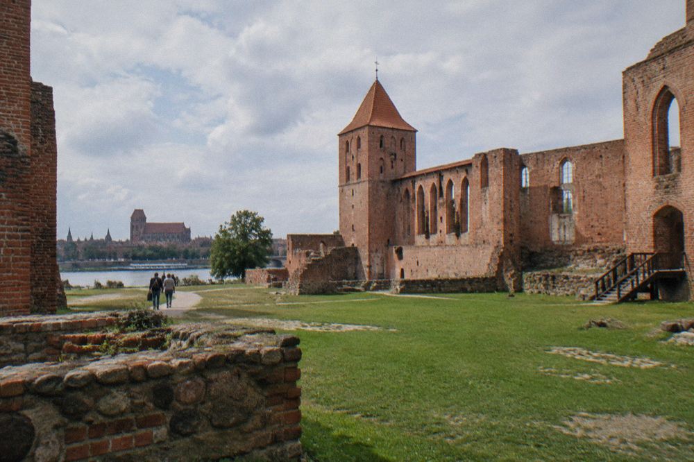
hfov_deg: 48.5
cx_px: 347
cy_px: 231
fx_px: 771
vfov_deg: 33.4
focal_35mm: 40
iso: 100
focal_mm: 40
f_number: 8
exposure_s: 1/320
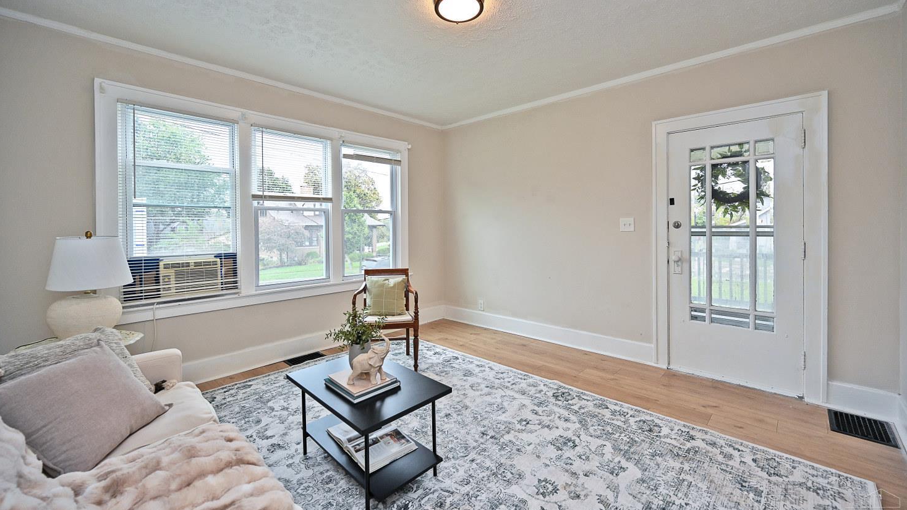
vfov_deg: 70.3
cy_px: 229
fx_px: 361
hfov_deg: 103.0
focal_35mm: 15
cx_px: 461
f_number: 4
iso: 200
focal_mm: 14
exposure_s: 1/60
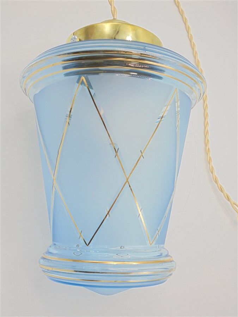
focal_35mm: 38
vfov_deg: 49.0
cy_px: 158
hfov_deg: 37.7
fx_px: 348
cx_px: 119
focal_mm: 6.9
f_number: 4.2
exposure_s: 1/250
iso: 100
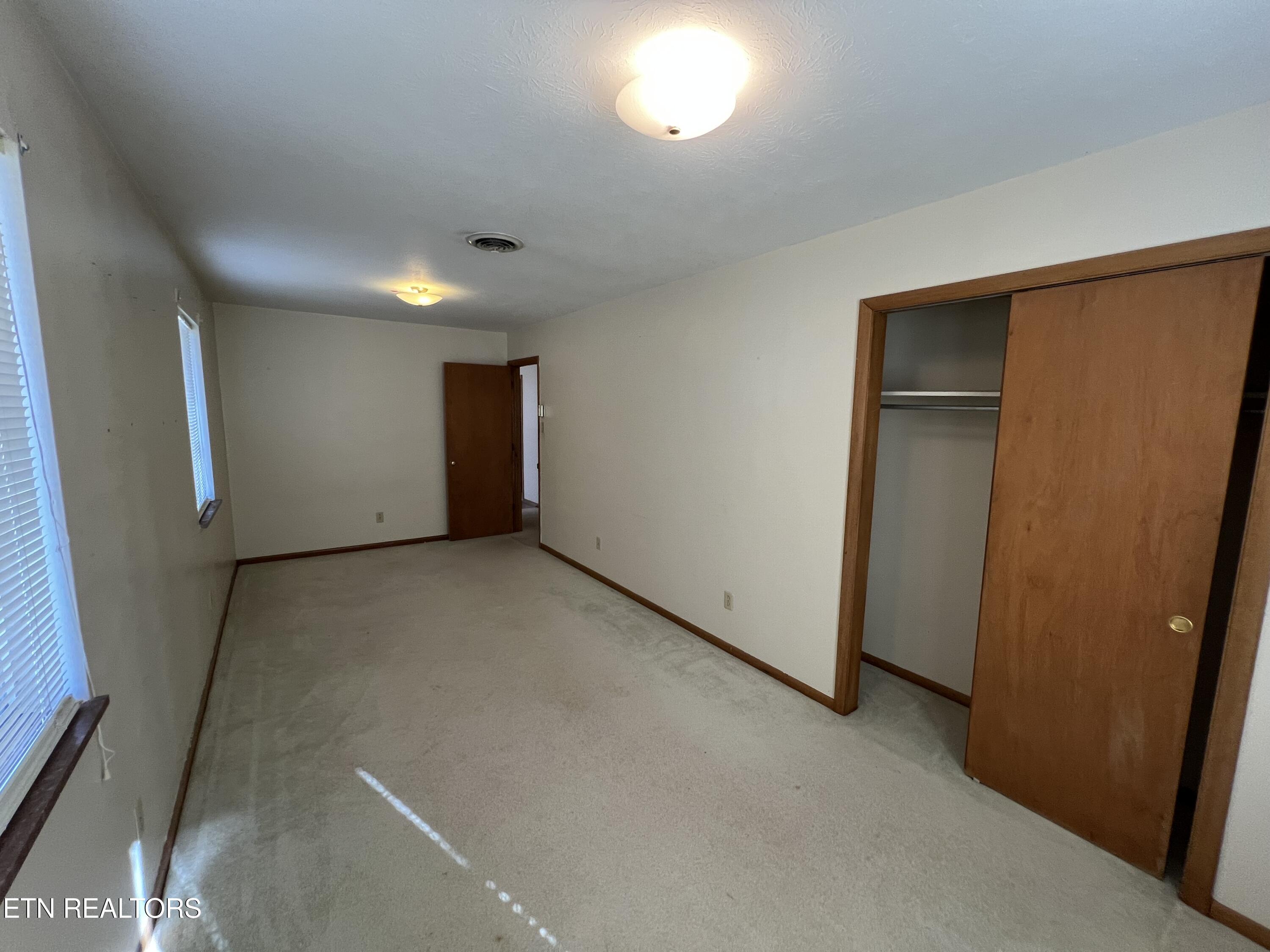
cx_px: 635
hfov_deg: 106.2
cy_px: 476
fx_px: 477
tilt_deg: -7.3
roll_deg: -0.8
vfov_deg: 89.9
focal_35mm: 13
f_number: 1.8
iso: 160
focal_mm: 1.57
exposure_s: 1/60
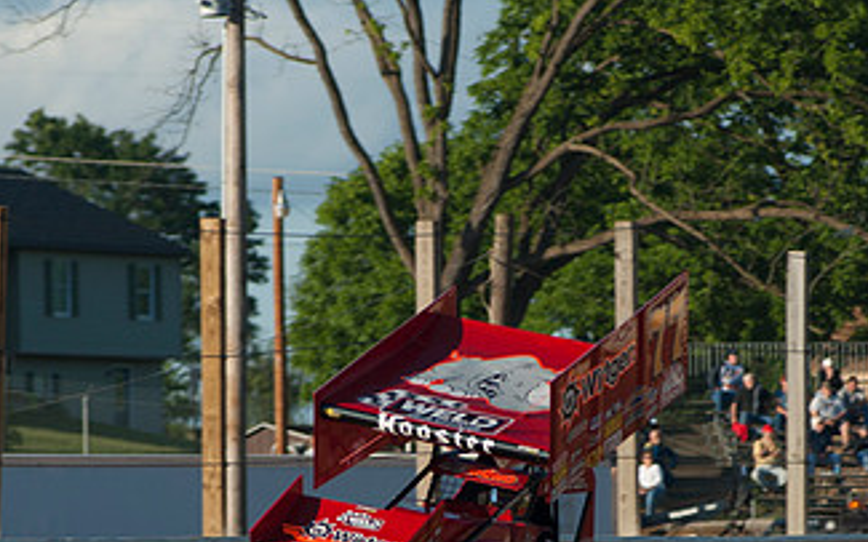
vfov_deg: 2.4
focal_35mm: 547
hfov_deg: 3.8
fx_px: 12937
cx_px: 470
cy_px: 494
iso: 100
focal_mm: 200
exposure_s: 1/640
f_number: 4
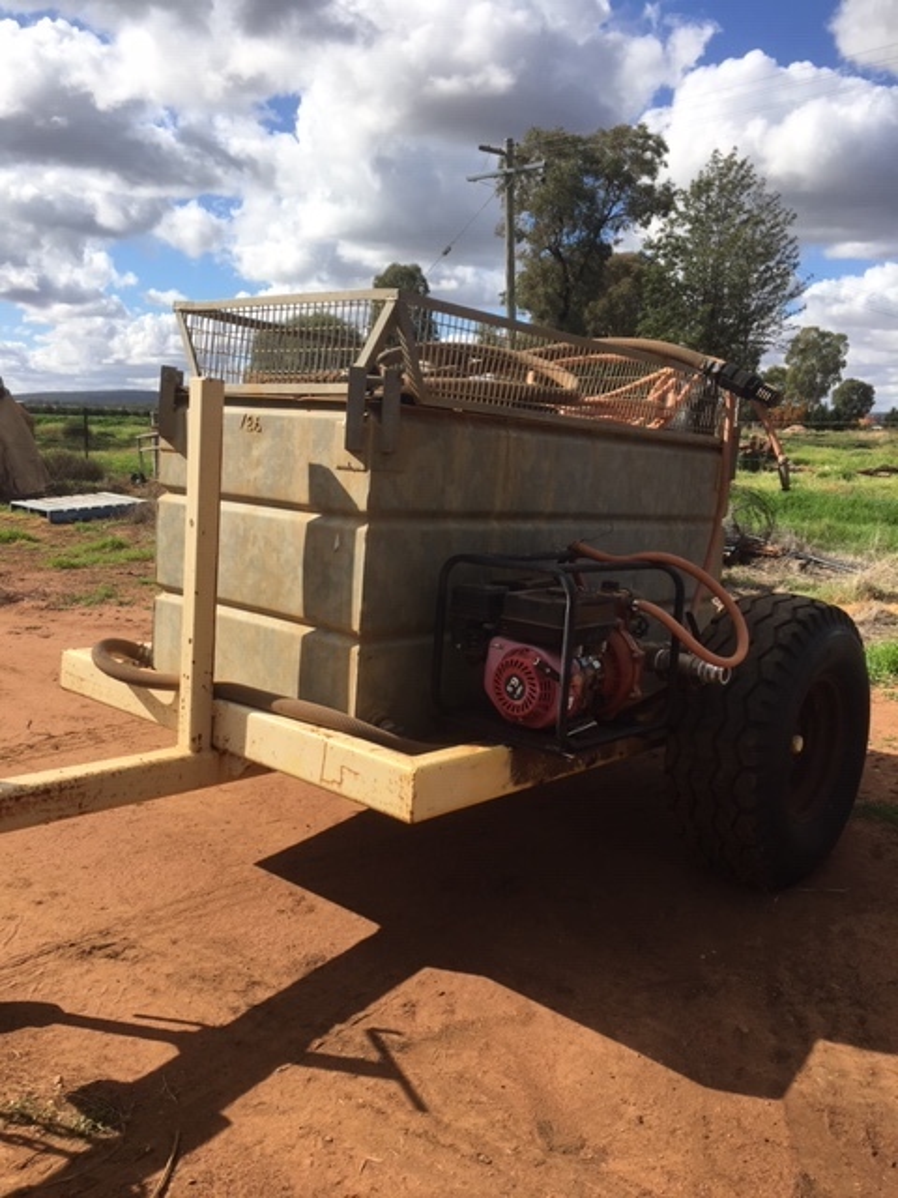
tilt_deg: -8.8
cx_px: 449
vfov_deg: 61.7
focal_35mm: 29
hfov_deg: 48.2
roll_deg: -0.7
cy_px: 599
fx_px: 1003
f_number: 2.2
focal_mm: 4.15
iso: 25
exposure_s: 1/1570
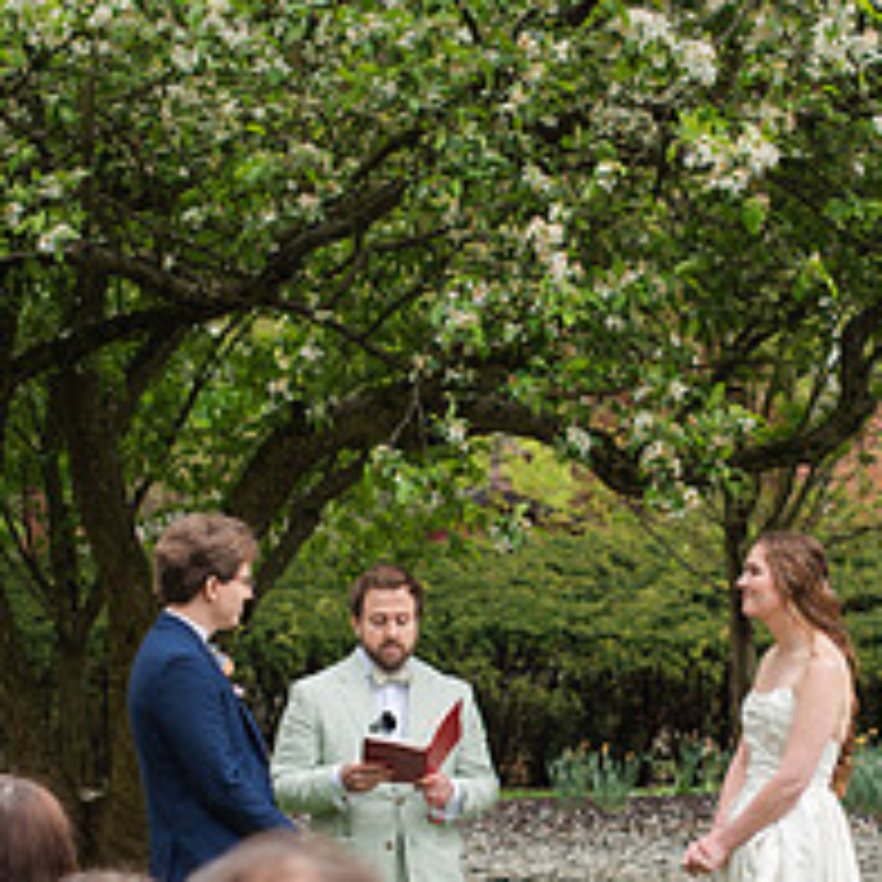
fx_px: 3805
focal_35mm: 132
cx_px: 536
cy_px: 632
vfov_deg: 13.2
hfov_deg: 13.2
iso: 180
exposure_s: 1/640
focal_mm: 50
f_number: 3.5
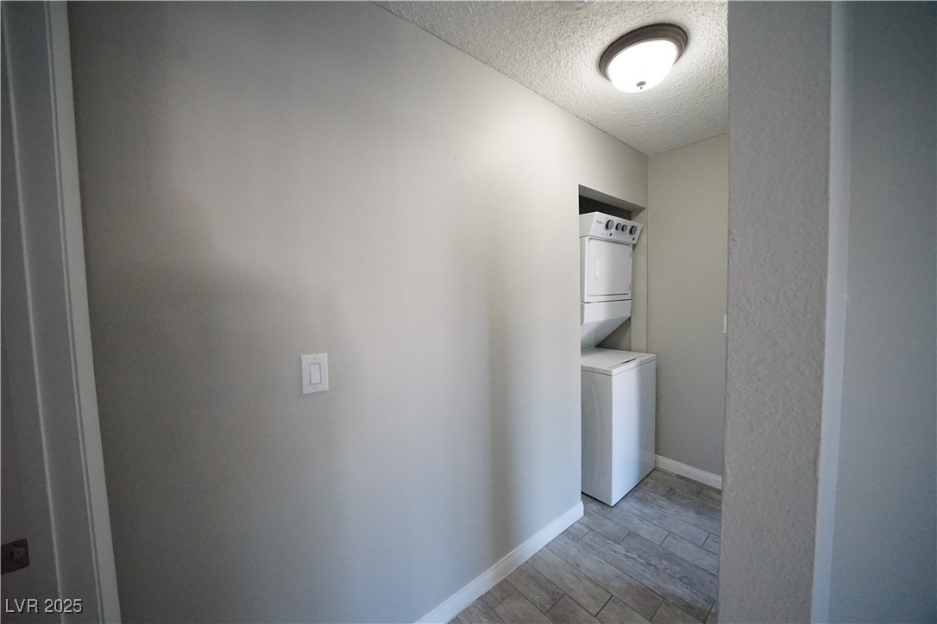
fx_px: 312
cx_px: 468
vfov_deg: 90.0
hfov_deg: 112.6
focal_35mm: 12
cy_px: 312
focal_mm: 12
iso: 10000
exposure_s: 1/250
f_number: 6.3
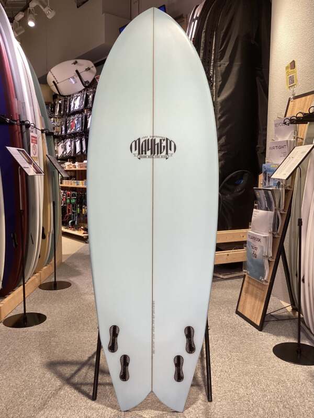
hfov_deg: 45.4
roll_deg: -0.1
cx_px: 157
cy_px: 209
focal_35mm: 31
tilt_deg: -6.6
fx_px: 375
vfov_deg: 58.4
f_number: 2.4
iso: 80
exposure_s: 1/60
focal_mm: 3.3
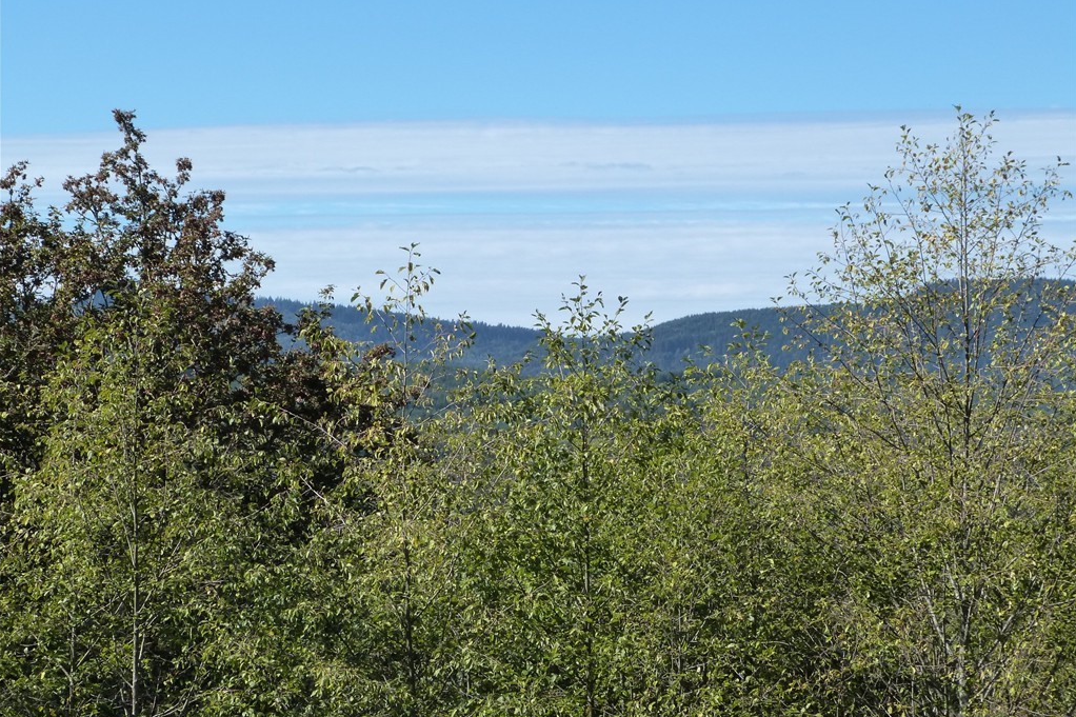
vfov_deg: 13.8
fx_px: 2958
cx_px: 538
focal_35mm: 99
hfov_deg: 20.6
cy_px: 385
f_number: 5.6
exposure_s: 1/400
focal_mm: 17.2
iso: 160
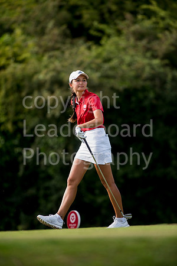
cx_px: 88
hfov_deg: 4.6
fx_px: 2212
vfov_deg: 6.9
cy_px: 133
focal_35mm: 300
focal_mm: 300
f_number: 4
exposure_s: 1/1250
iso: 400
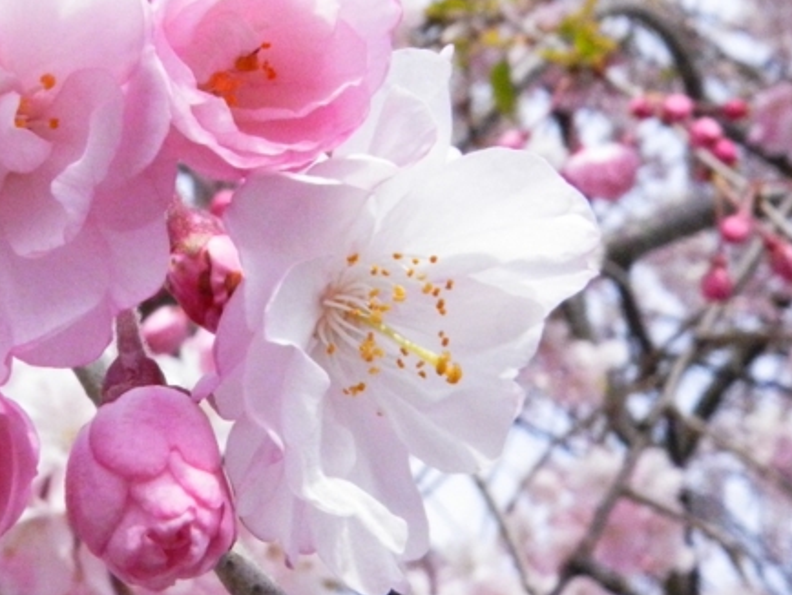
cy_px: 215
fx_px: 1602
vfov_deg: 21.0
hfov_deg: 27.7
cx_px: 290
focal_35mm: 70
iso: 800
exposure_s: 1/1500
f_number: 7.1
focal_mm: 6.7
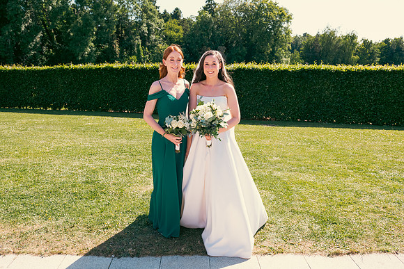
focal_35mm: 27
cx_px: 202
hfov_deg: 67.4
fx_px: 303
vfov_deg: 48.0
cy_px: 134
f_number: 6.3
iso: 200
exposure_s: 1/320
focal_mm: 27
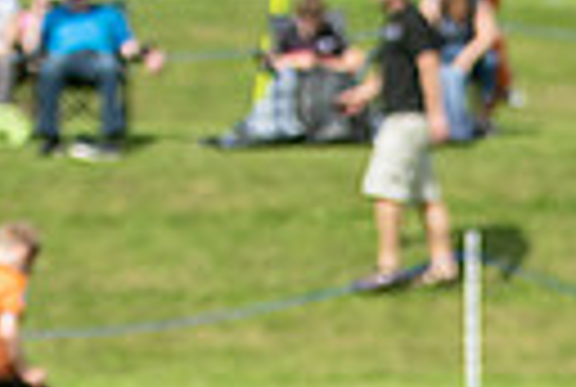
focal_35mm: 610
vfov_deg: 2.3
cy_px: 848
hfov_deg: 3.4
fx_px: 9783
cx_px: 639
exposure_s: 1/3200
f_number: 3.2
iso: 250
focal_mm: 90
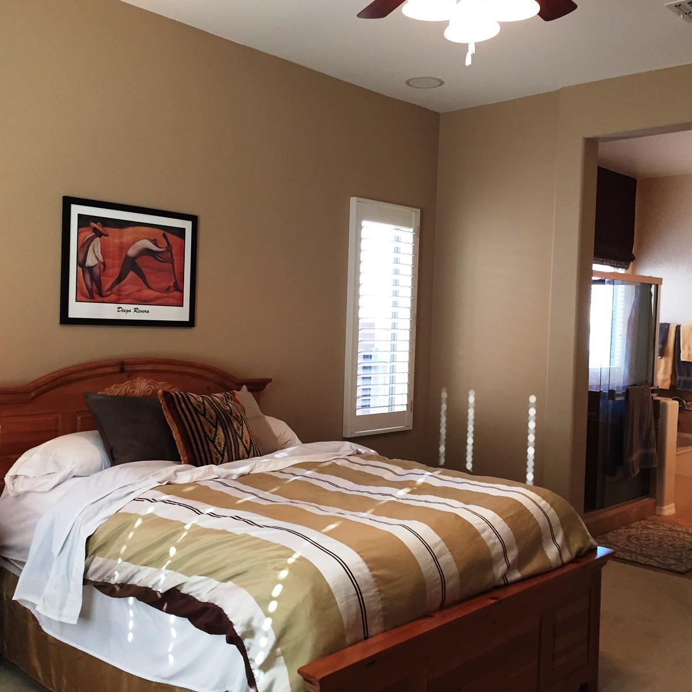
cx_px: 364
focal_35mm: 35
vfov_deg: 47.2
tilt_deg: -1.4
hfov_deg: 47.2
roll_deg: -1.7
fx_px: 792
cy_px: 338
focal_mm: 4.15
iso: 100
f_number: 2.2
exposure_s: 1/30
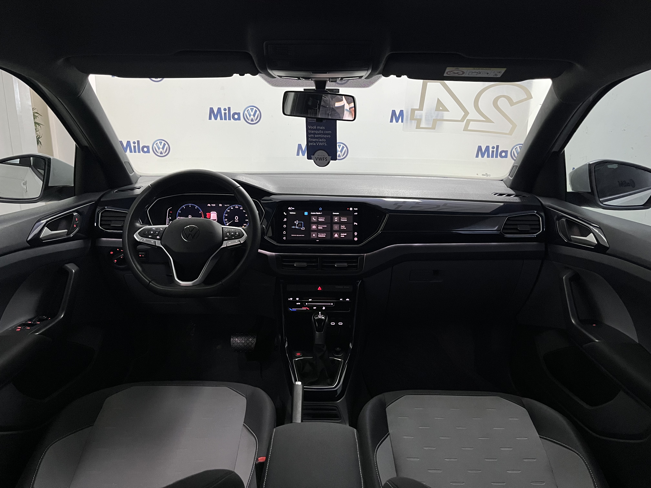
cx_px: 326
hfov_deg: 67.3
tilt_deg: -15.6
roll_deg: -0.6
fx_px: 489
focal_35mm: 26
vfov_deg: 53.1
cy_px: 244
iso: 400
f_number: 1.6
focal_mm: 5.1
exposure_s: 1/60
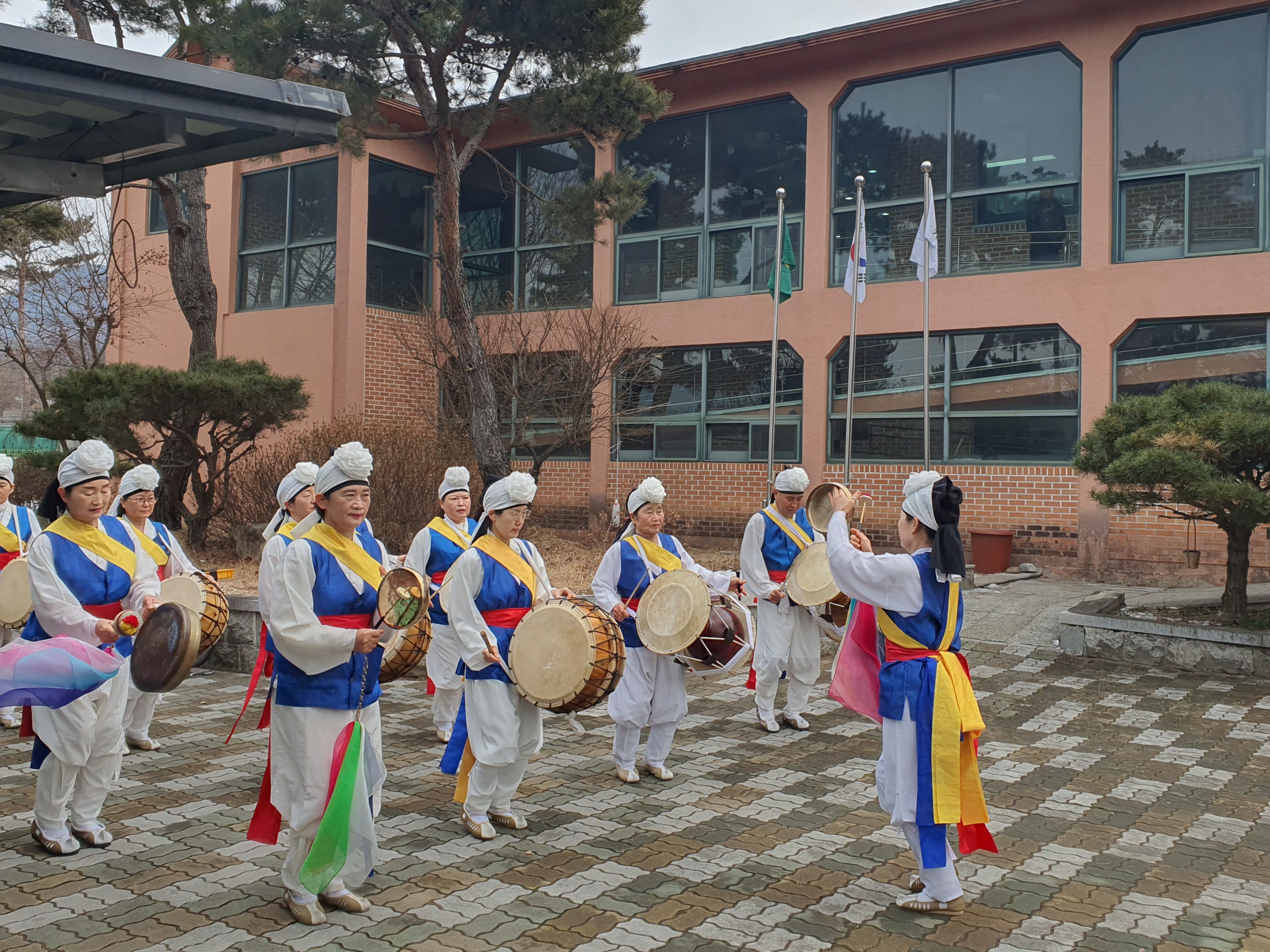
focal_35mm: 26
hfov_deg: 67.3
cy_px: 476
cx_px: 635
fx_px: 954
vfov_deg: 53.0
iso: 50
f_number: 2.4
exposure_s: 1/769
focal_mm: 4.3
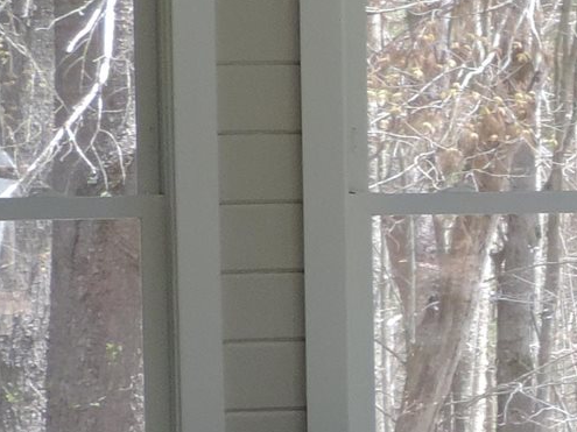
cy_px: 384
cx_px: 852
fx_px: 3416
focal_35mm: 205
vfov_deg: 7.2
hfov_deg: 9.4
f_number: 3.2
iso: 80
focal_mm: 5.8
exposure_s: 1/60
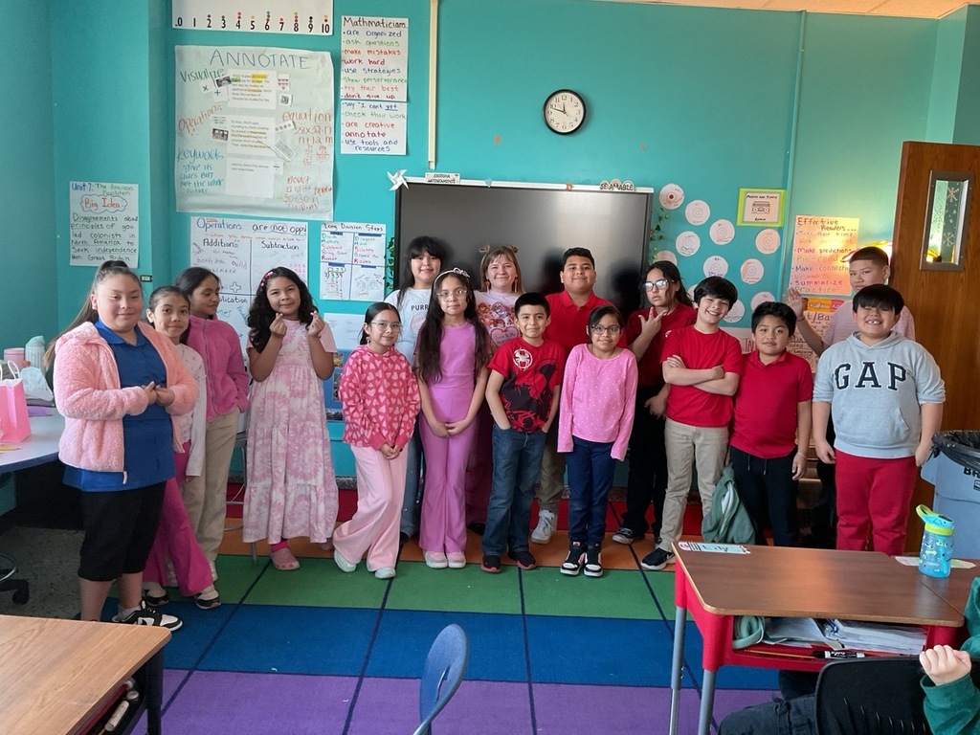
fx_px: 821
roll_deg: -2.0
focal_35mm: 29
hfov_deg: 61.7
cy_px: 368
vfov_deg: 48.2
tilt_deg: -8.9
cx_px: 490
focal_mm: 3
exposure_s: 1/60
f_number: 1.8
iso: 100
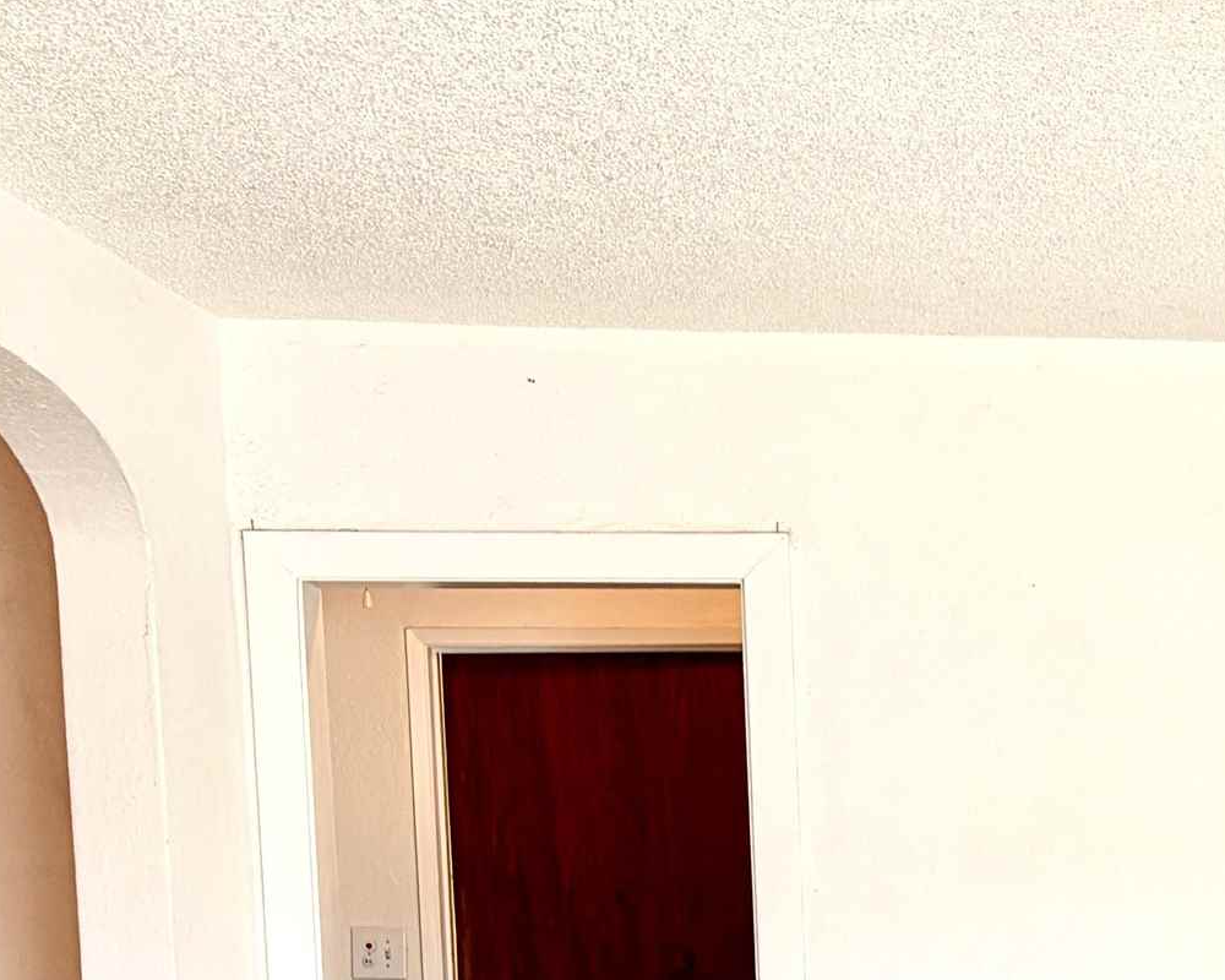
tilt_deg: -5.5
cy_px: 1149
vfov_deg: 18.7
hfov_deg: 22.2
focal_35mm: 78
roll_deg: +0.9
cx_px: 1536
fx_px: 2828
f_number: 1.6
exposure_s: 1/120
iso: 80
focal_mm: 5.96
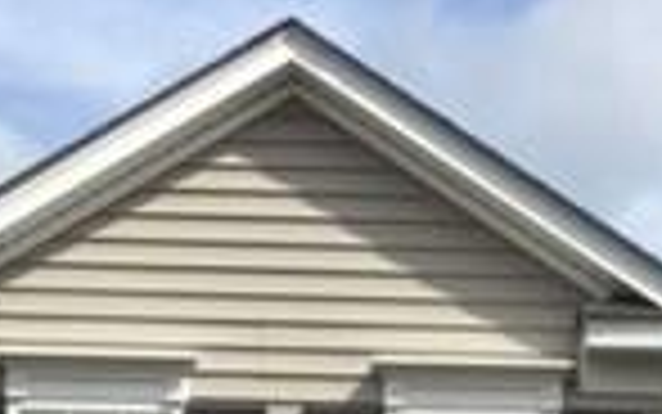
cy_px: 495
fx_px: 2419
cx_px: 432
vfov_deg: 9.7
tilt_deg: +14.3
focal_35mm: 134
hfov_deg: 15.6
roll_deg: -1.1
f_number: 2.2
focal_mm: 4.15
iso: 32
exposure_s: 1/2639
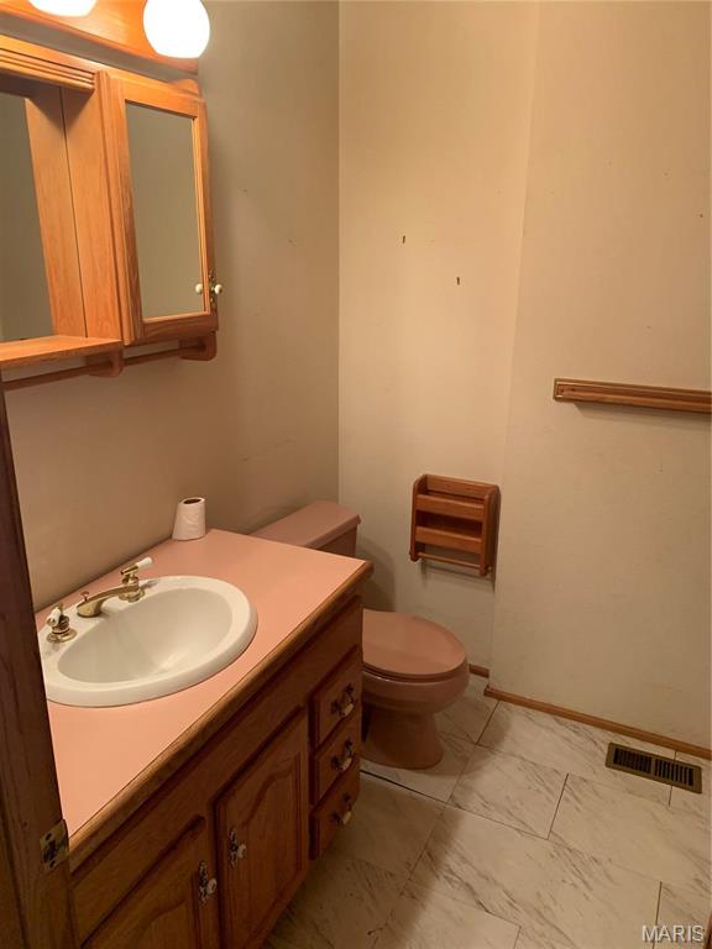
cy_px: 474
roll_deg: -1.4
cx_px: 356
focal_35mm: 26
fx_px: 713
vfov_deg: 67.3
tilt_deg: -18.3
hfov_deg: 53.1
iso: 200
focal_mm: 4.25
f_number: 1.8
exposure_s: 1/60
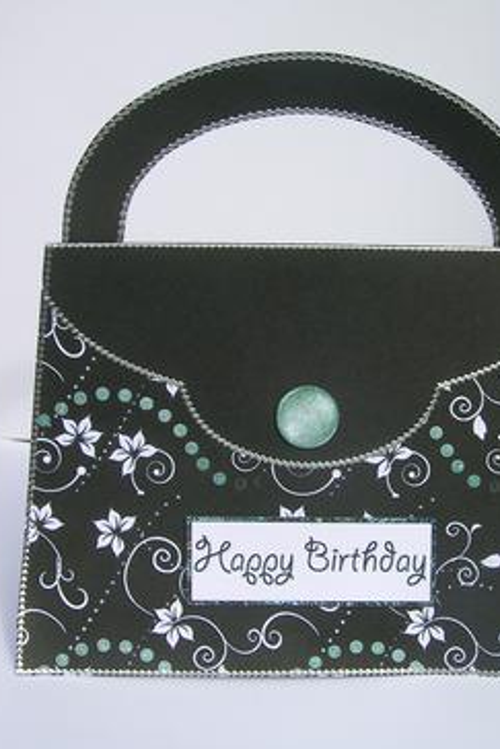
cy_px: 379
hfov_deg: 29.8
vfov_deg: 43.6
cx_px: 317
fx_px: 937
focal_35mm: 45
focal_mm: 5.4
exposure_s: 1/360
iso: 50
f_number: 4.8
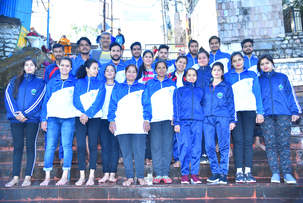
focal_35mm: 28
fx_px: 236
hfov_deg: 65.5
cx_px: 152
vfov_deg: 46.4
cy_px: 102
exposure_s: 1/125
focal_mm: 28
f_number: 4
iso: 160
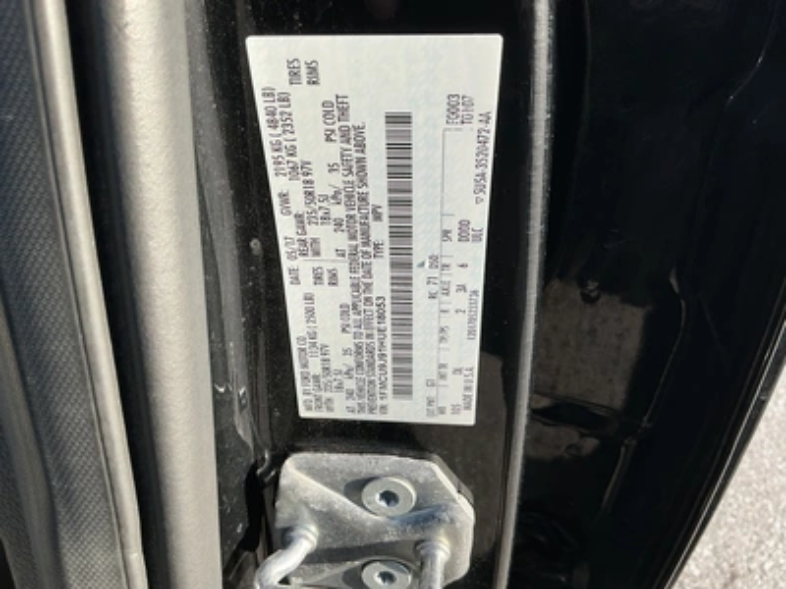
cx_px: 393
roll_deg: -1.7
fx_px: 636
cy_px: 294
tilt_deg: -34.7
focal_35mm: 28
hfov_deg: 63.4
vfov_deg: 49.7
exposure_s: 1/234
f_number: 1.8
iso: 20
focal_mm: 3
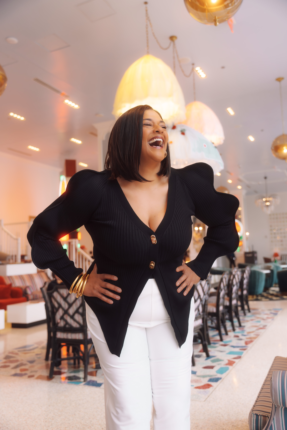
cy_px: 215
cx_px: 144
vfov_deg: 57.1
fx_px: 396
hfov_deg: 39.9
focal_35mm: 33
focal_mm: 33.1
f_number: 2.8
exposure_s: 1/160
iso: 400
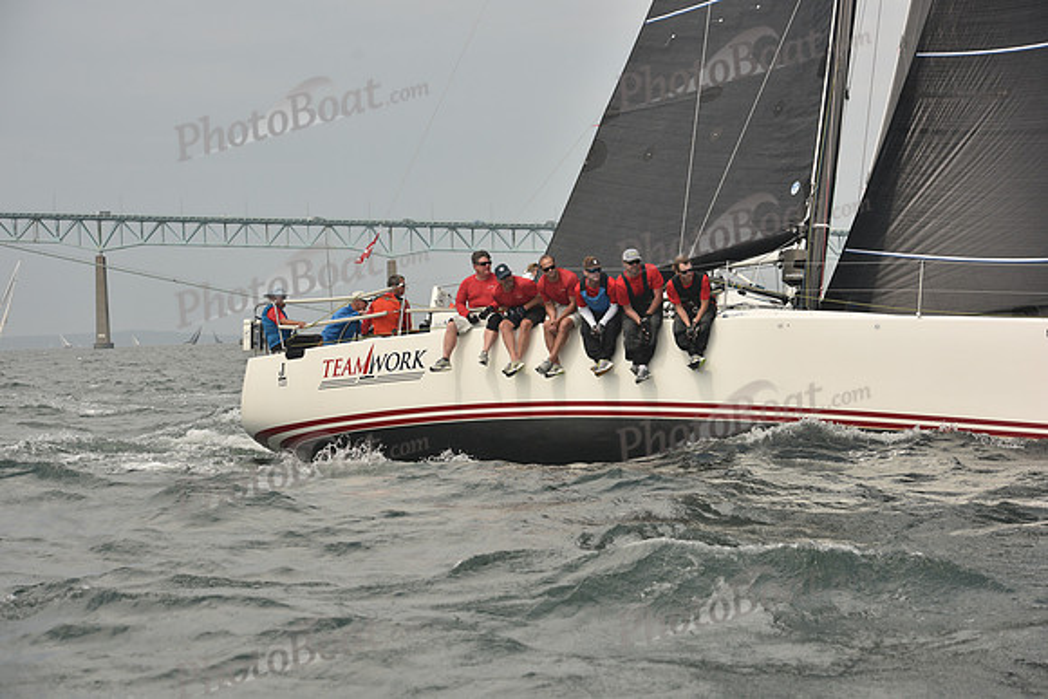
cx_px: 524
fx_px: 2766
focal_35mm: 95
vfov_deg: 14.4
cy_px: 350
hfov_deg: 21.5
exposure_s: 1/640
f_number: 6.3
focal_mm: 95
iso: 250
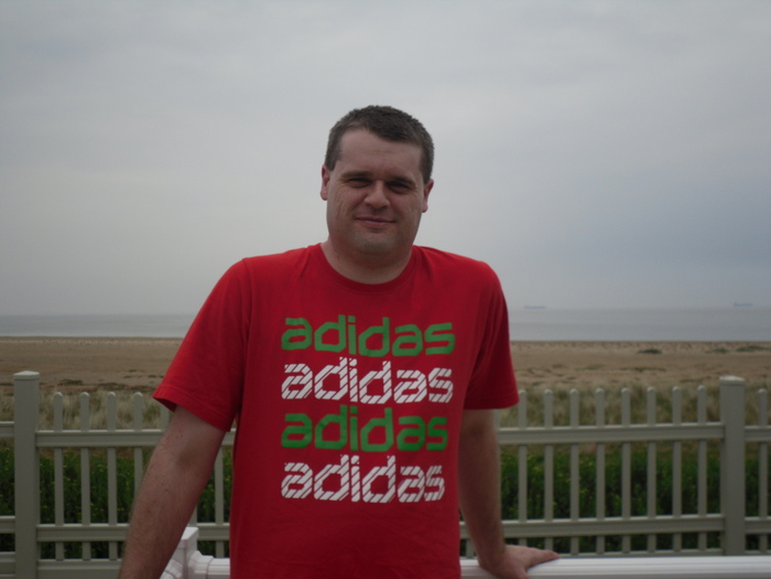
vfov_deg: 32.9
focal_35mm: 44
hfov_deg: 42.9
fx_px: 980
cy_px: 290
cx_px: 386
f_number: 8.8
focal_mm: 8.1
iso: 80
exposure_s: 1/60
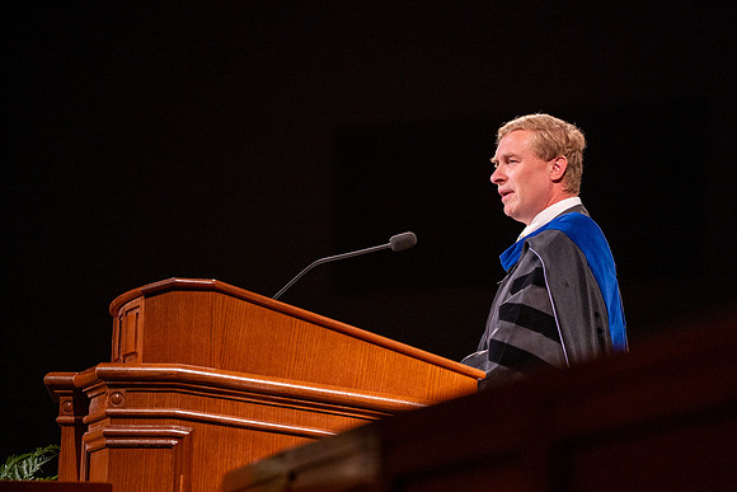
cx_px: 466
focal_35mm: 257
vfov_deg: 5.4
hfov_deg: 8.0
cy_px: 217
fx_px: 5258
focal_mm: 200
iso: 500
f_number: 2.8
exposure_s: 1/200
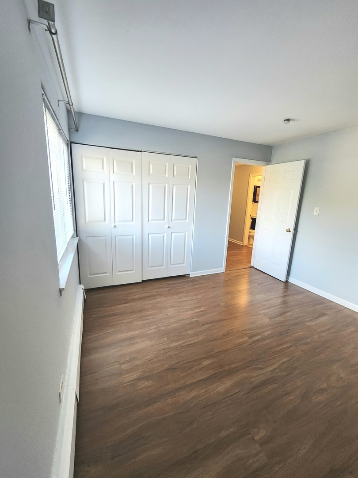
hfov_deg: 89.9
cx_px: 179
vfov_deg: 106.2
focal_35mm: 13
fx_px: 179
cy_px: 239
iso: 250
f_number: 2.2
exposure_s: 1/60.2
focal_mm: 2.2
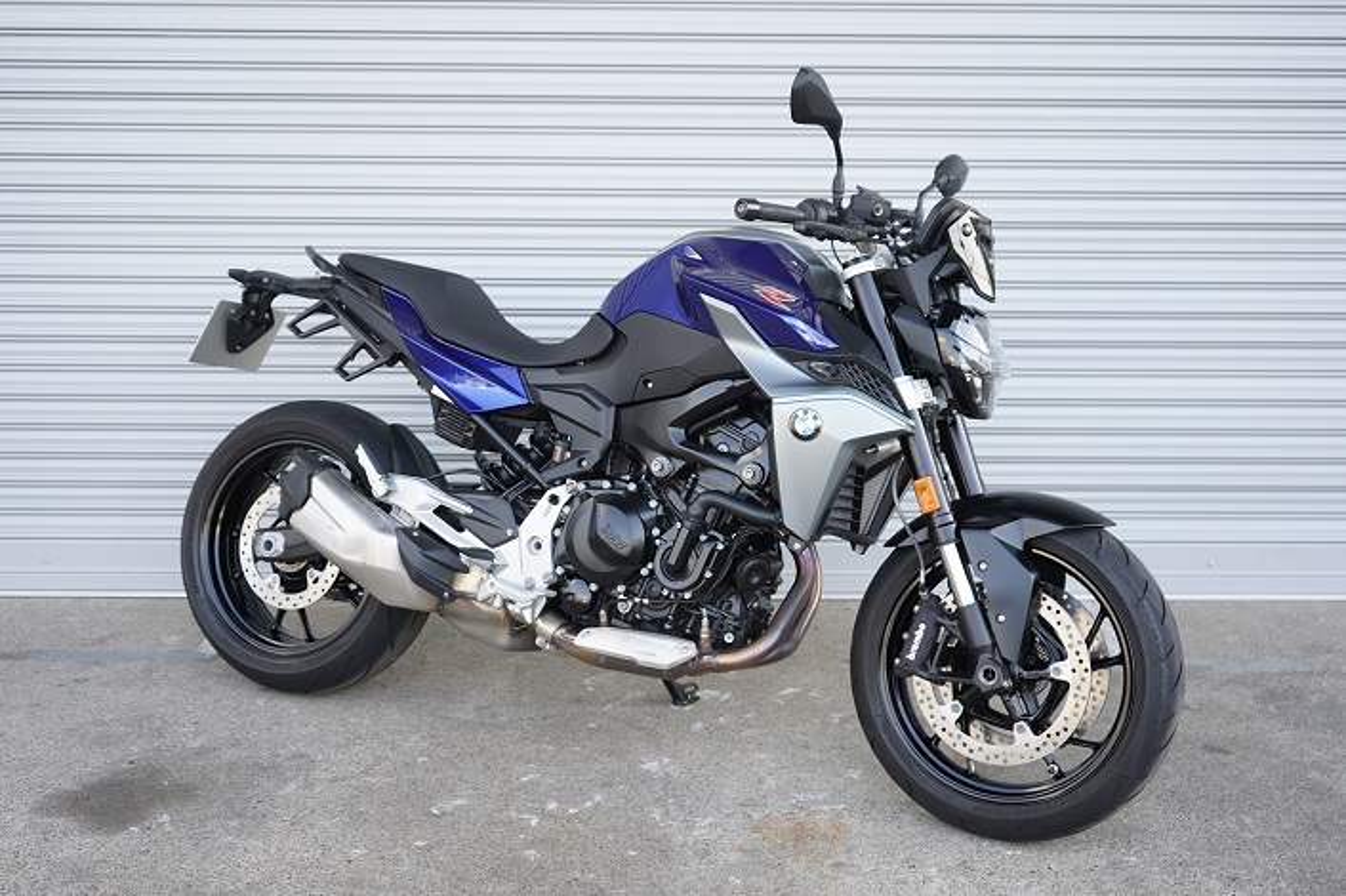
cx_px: 673
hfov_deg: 44.5
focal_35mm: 44
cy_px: 448
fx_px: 1644
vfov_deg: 30.5
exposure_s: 1/50
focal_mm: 44
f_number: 4.5
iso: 100
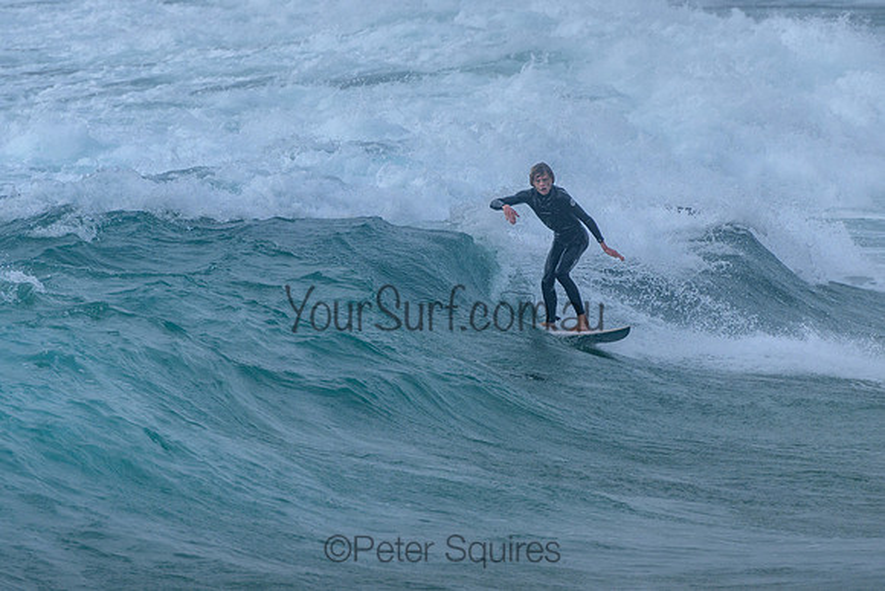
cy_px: 286
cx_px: 436
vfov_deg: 2.5
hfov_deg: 3.7
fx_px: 13531
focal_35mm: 550
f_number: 9
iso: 500
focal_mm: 400
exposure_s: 1/2000
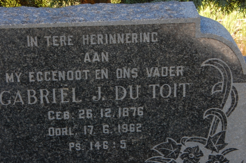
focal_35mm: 126
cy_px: 82
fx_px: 860
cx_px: 115
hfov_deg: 16.3
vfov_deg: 10.9
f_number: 18
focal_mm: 78
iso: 500
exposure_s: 1/30
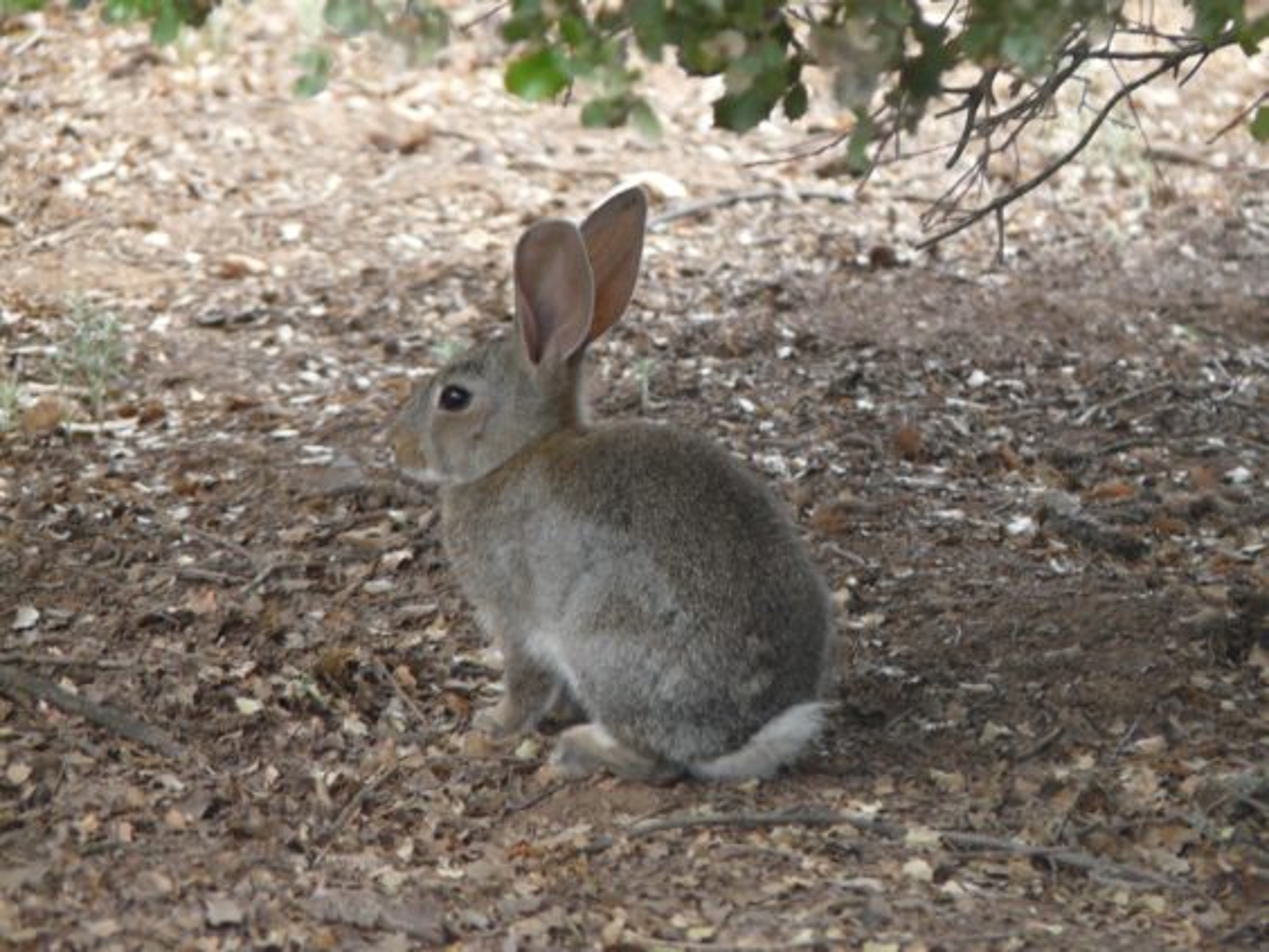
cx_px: 634
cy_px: 476
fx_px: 13271
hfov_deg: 5.5
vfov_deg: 4.1
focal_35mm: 362
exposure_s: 1/100
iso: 100
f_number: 3.6
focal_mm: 59.5
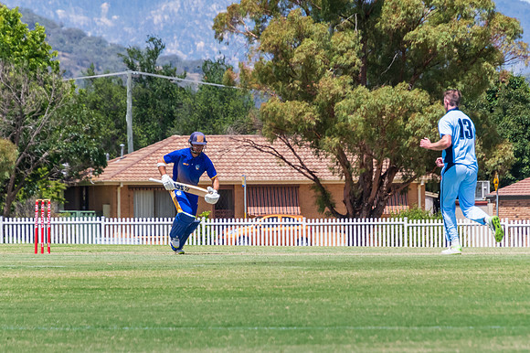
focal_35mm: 466
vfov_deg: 2.9
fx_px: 6858
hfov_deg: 4.4
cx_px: 227
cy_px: 195
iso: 400
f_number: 6.3
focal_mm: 220
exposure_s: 1/2000
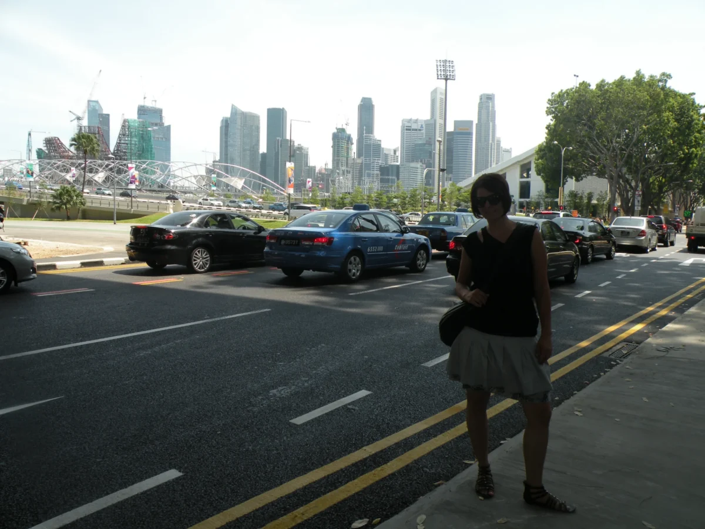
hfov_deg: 65.3
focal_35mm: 27
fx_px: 550
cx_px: 352
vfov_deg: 51.4
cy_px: 264
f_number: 5
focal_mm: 4.7
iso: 64
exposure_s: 1/217
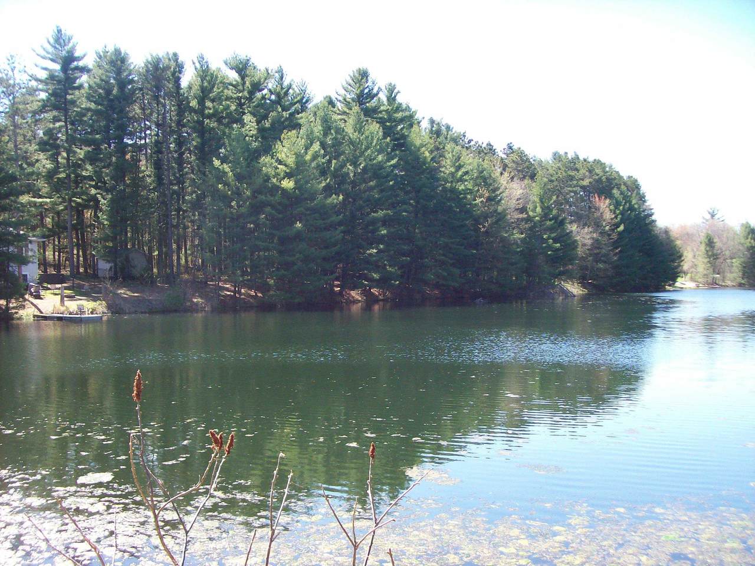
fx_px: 785
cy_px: 283
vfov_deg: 39.6
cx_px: 378
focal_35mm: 36
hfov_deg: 51.4
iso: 80
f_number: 2.7
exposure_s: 1/341
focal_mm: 6
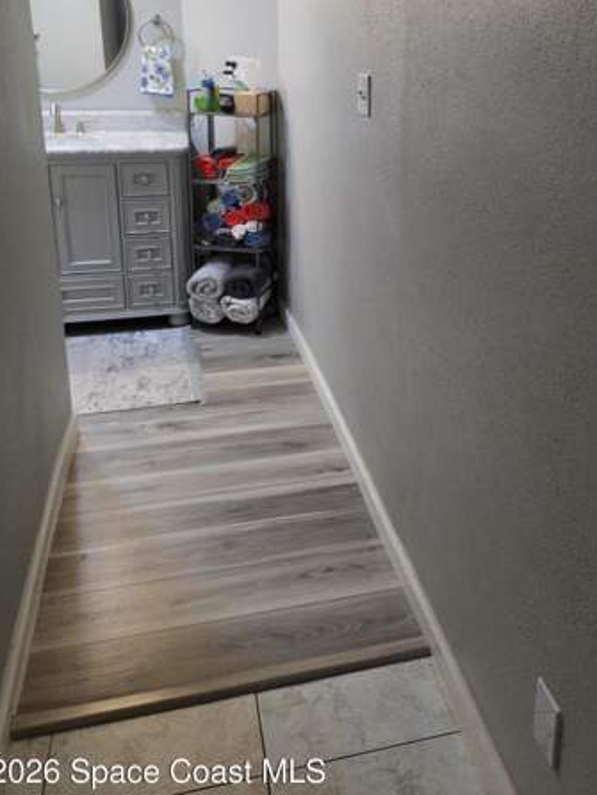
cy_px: 253
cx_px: 390
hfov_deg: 42.5
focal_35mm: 33
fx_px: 758
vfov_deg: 54.0
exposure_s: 1/120
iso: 320
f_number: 1.8
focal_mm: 5.4
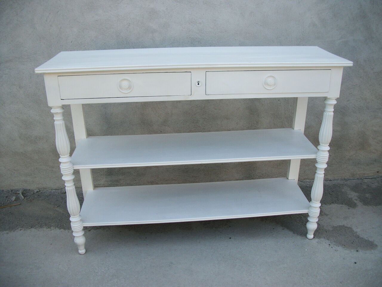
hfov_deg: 56.8
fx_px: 353
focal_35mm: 32
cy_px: 144
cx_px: 191
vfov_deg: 44.2
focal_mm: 5.7
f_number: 2.9
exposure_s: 1/250
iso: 80
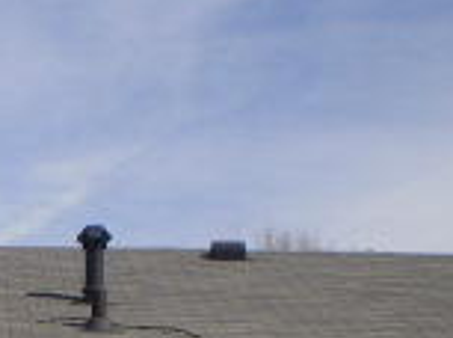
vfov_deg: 9.2
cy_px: 655
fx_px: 1971
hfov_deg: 12.8
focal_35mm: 151
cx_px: -56
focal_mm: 6.3
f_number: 4.6
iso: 64
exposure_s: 1/1000
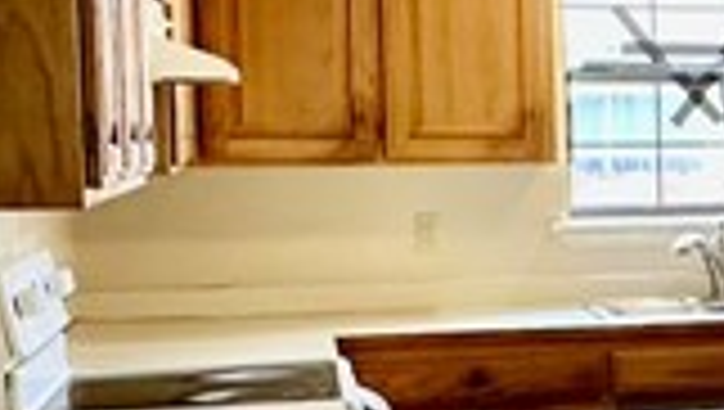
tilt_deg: -4.7
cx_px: 1219
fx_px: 1864
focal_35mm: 97
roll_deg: -0.2
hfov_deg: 18.3
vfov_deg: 12.5
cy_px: 284
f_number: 2.2
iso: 200
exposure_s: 1/60
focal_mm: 2.22
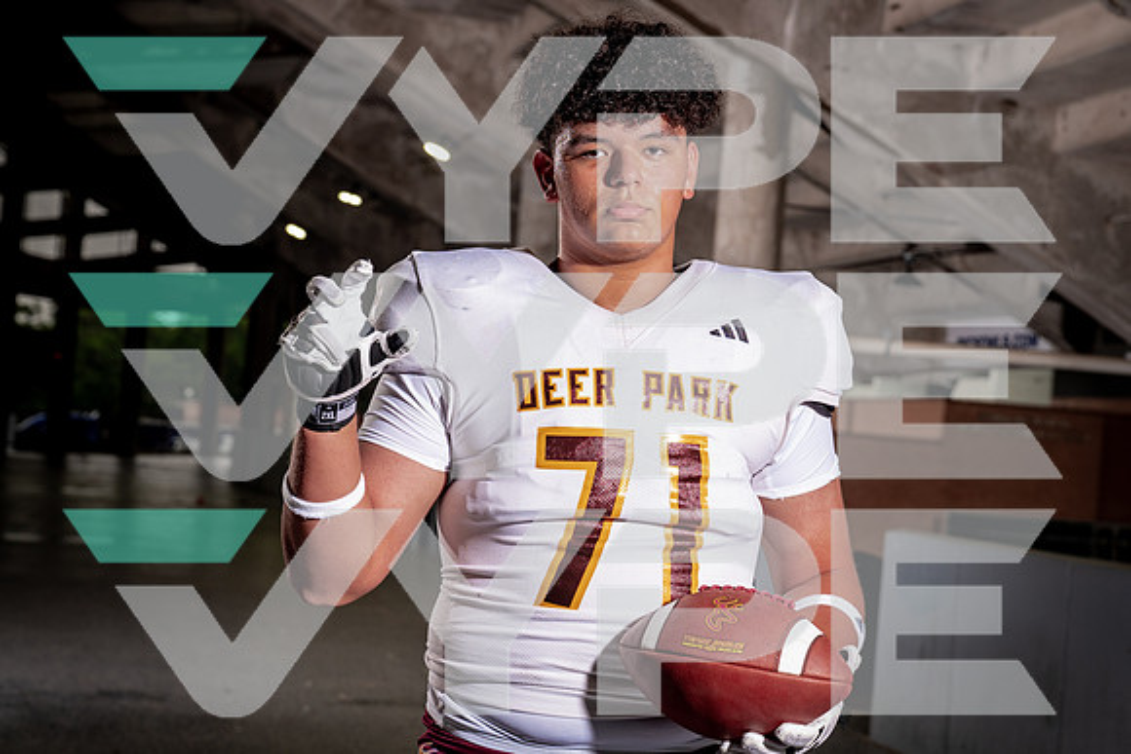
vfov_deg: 18.2
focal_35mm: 75
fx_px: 2362
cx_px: 566
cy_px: 377
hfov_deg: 26.9
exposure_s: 1/250
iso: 320
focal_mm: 70
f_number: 5.6
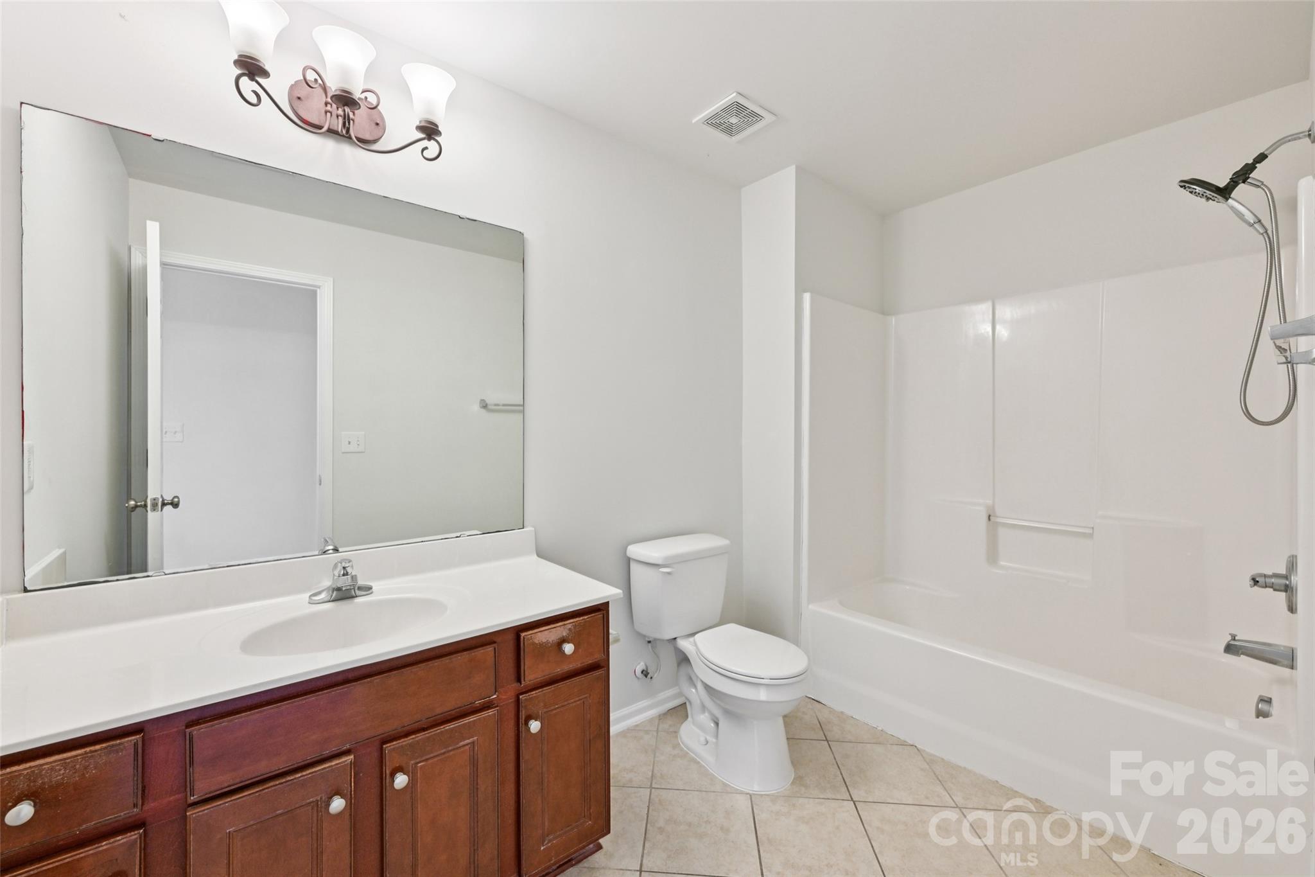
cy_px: 438
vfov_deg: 81.2
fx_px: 511
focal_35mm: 14
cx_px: 658
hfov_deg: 104.3
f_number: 8
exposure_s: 1/15
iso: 320
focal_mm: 14
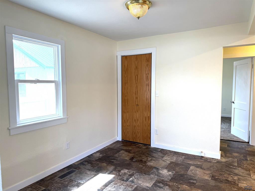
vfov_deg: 56.8
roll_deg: +0.0
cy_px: 96
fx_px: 177
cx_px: 128
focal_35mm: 24
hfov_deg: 71.6
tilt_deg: -3.5
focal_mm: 6.76
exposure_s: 1/236
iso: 125
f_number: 1.78
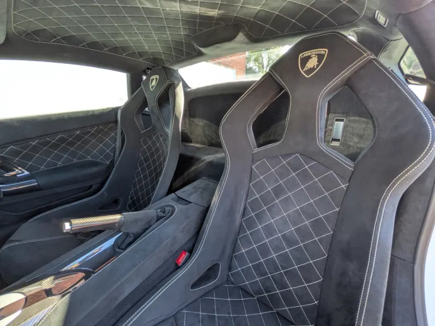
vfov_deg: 85.7
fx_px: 176
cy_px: 163
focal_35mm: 14
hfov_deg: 102.1
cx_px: 218
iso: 64
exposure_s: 1/100
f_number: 2.2
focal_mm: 1.83
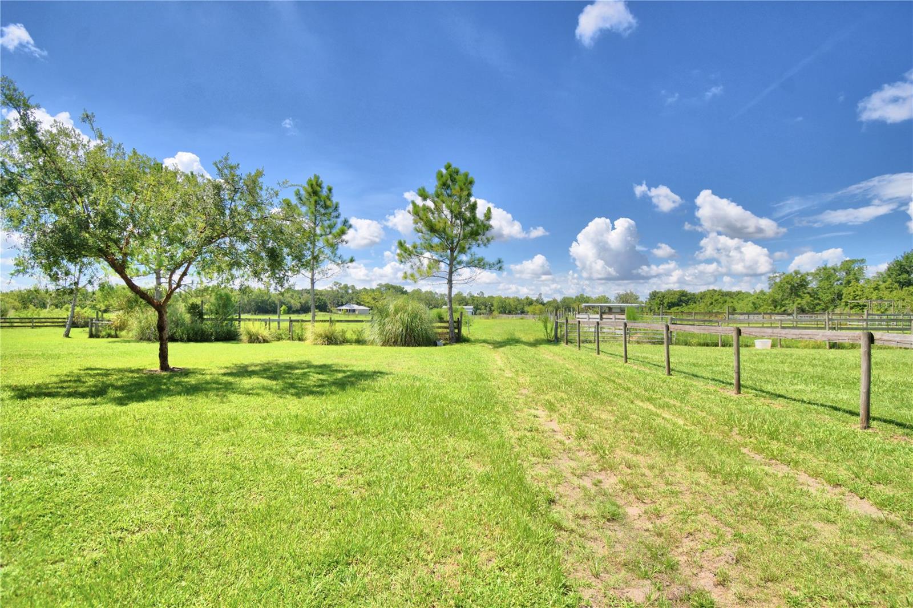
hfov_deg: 96.7
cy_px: 304
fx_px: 406
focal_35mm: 16
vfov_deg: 73.7
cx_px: 456
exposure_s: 1/1600
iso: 100
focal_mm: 11
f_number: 4.8
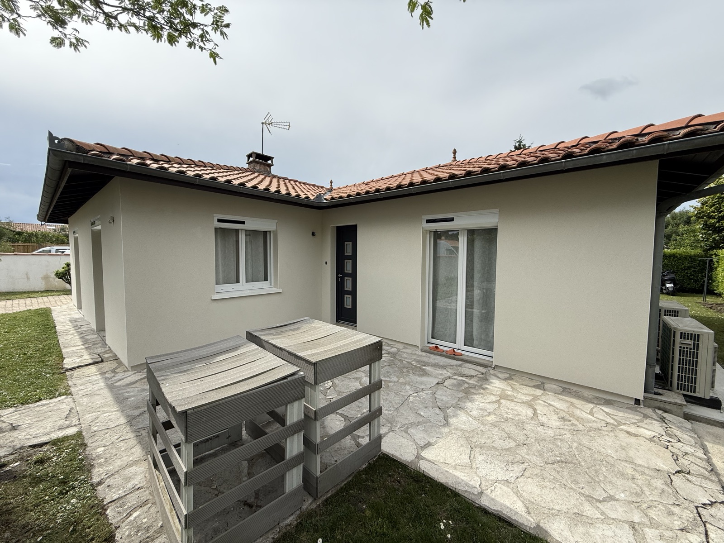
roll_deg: -0.4
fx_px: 293
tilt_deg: -2.7
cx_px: 362
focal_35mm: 14
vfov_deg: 85.7
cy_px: 272
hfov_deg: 102.1
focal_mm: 2.22
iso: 50
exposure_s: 1/1105
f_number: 2.2
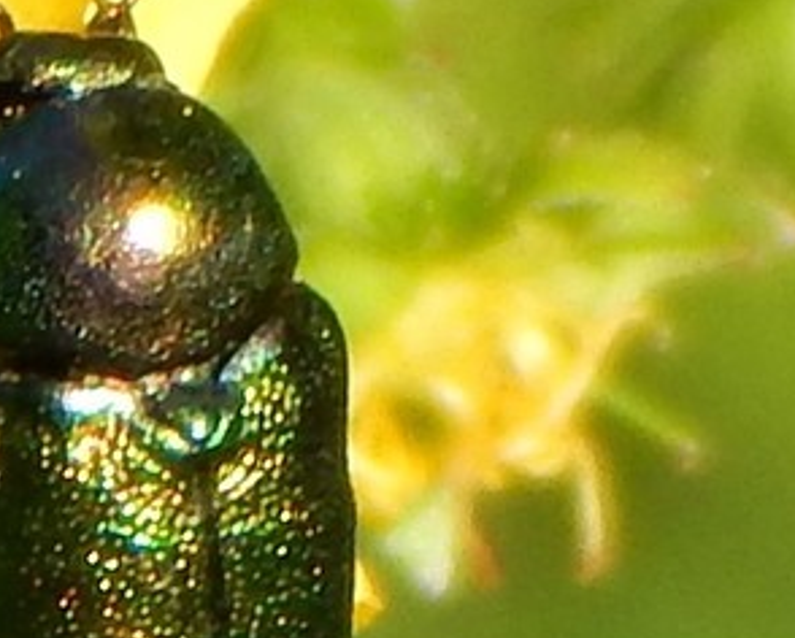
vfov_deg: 2.4
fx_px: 15455
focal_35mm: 656
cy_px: 287
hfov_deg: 2.9
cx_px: 15
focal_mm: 41.7
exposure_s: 1/320
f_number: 5.6
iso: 125
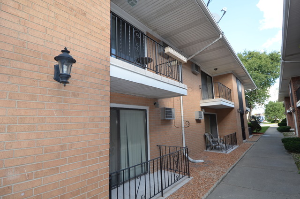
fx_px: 150
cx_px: 150
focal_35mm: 18
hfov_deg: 90.1
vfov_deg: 67.2
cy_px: 100
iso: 100
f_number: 5.6
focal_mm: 12
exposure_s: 1/125
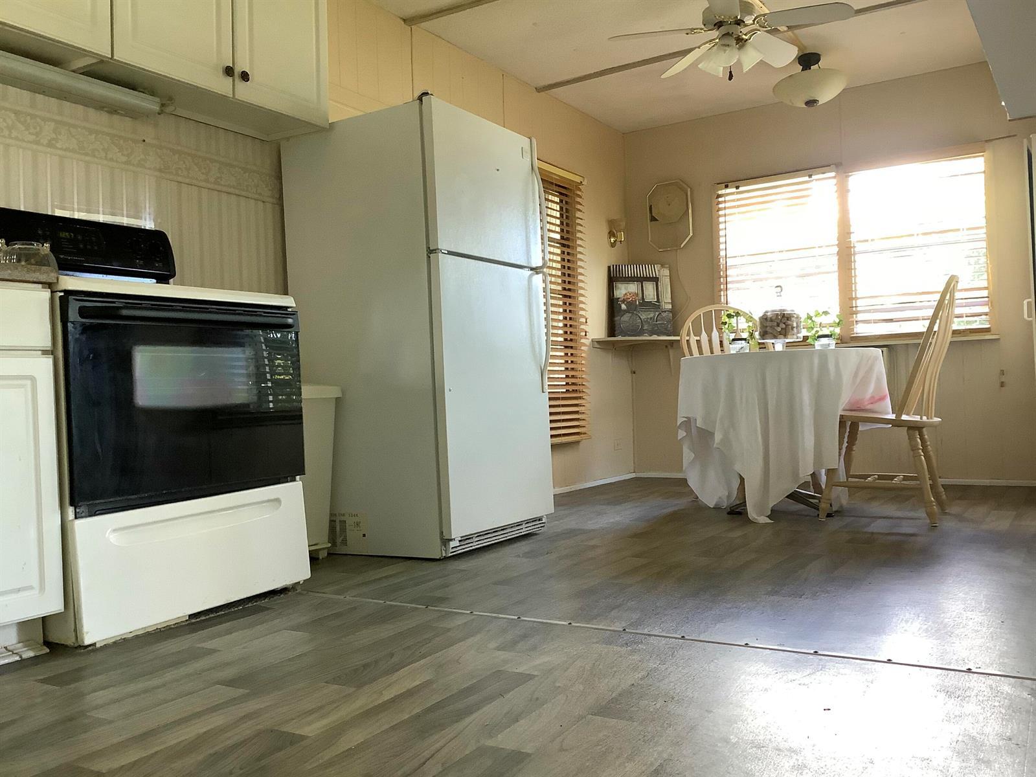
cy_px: 388
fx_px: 928
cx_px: 518
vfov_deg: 45.4
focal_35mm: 31
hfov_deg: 58.4
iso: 160
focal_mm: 3.3
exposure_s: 1/60
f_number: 2.4
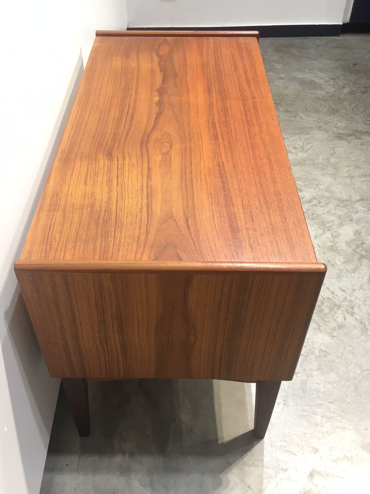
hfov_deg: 42.9
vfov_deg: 55.4
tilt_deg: -43.3
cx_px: 172
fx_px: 470
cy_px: 244
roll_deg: +0.1
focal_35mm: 33
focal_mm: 4.15
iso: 80
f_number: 2.2
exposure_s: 1/33
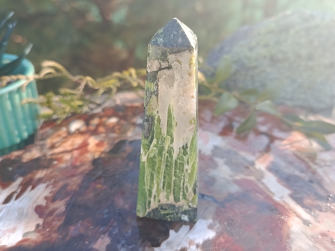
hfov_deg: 55.4
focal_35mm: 33
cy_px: 126
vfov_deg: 42.9
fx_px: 319
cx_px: 168
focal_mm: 5.24
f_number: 1.7
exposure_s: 1/100
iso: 134
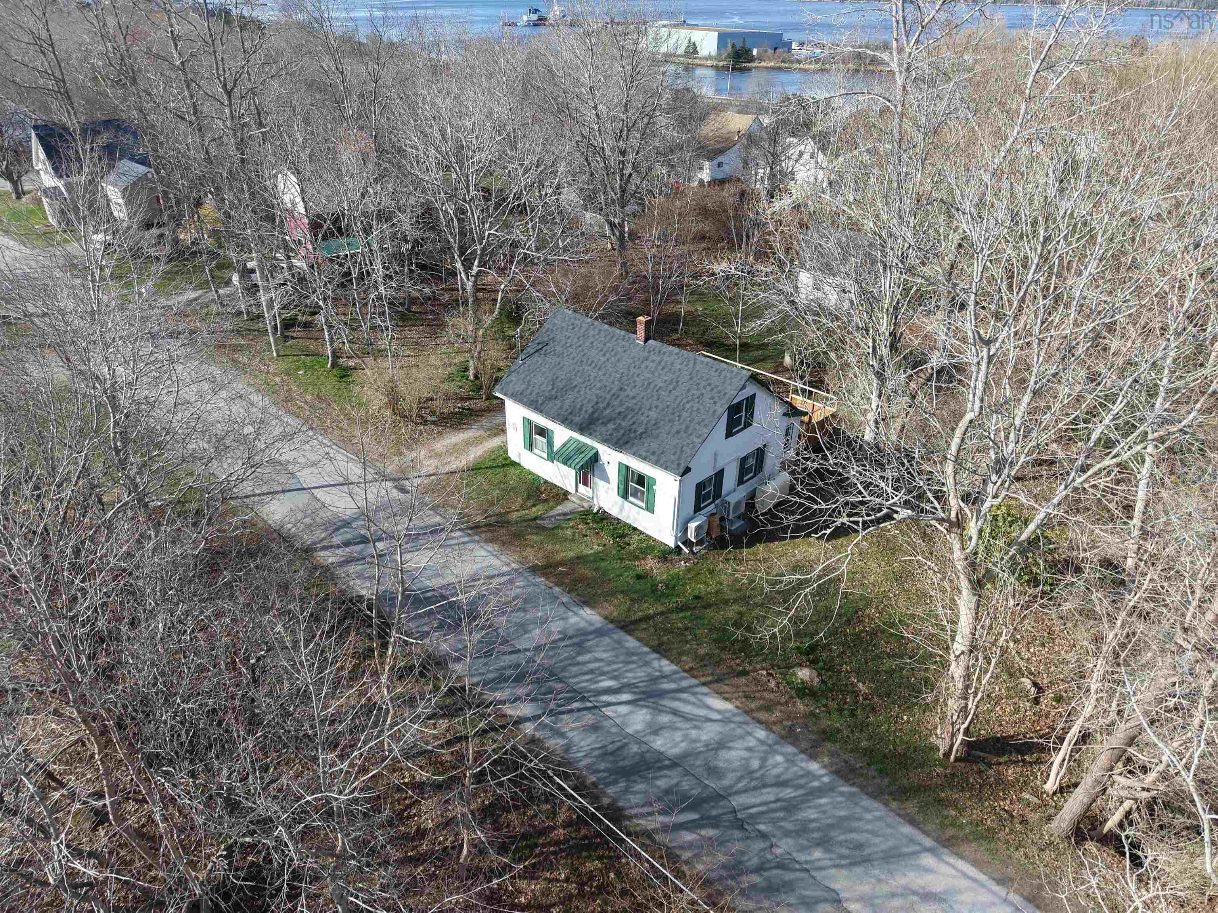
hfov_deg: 71.6
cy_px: 456
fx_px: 844
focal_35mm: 24
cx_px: 609
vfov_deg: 56.8
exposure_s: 1/1500
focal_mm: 8.67
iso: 130
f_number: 1.8
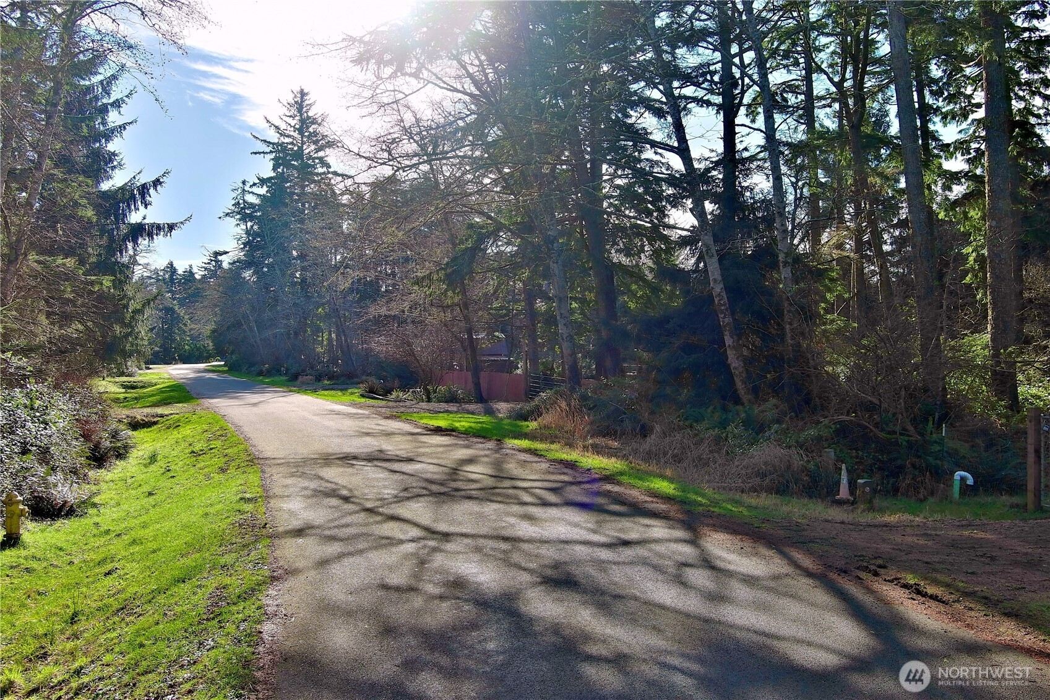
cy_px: 350
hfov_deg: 63.7
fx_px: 846
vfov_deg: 45.0
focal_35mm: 29
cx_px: 525
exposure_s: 1/704
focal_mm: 10.57
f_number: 2.8
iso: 100
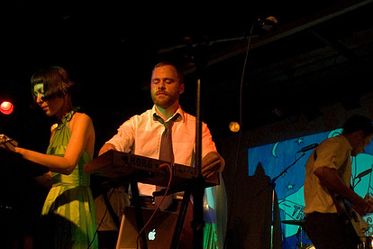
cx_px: 188
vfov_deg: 31.8
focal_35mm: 42
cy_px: 152
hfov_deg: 46.4
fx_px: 435
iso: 1600
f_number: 2.8
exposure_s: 1/50
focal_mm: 20
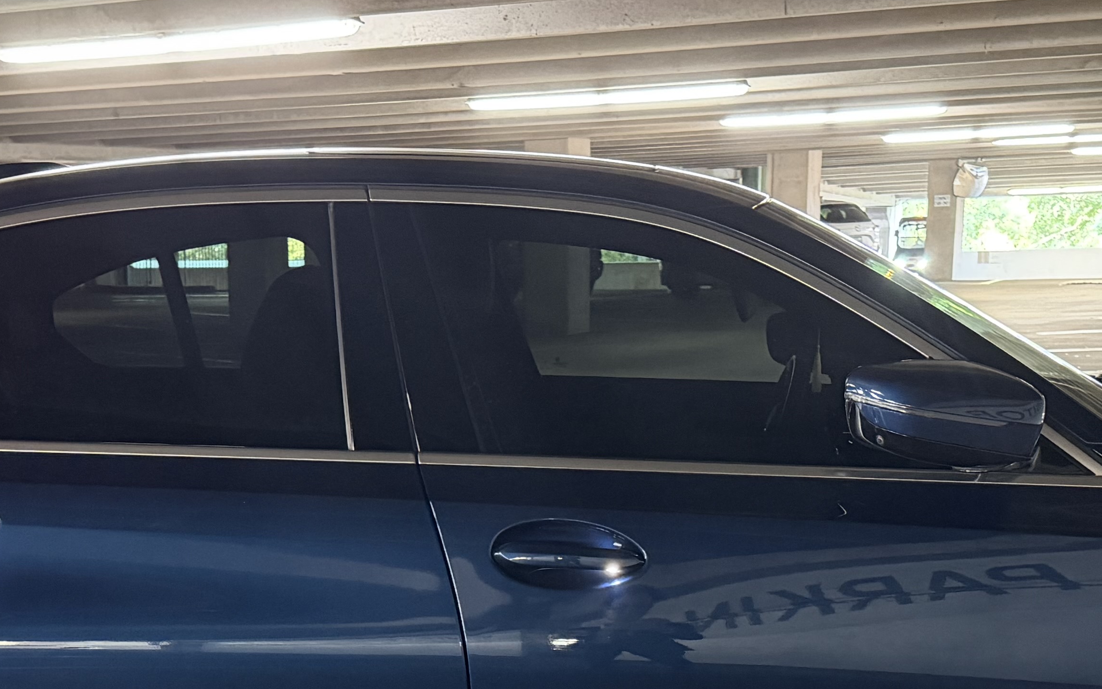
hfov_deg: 32.5
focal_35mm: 63
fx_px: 1892
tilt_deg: -11.9
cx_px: 556
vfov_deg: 19.9
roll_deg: -0.5
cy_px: 726
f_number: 1.78
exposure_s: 1/35
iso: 800
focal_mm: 6.76
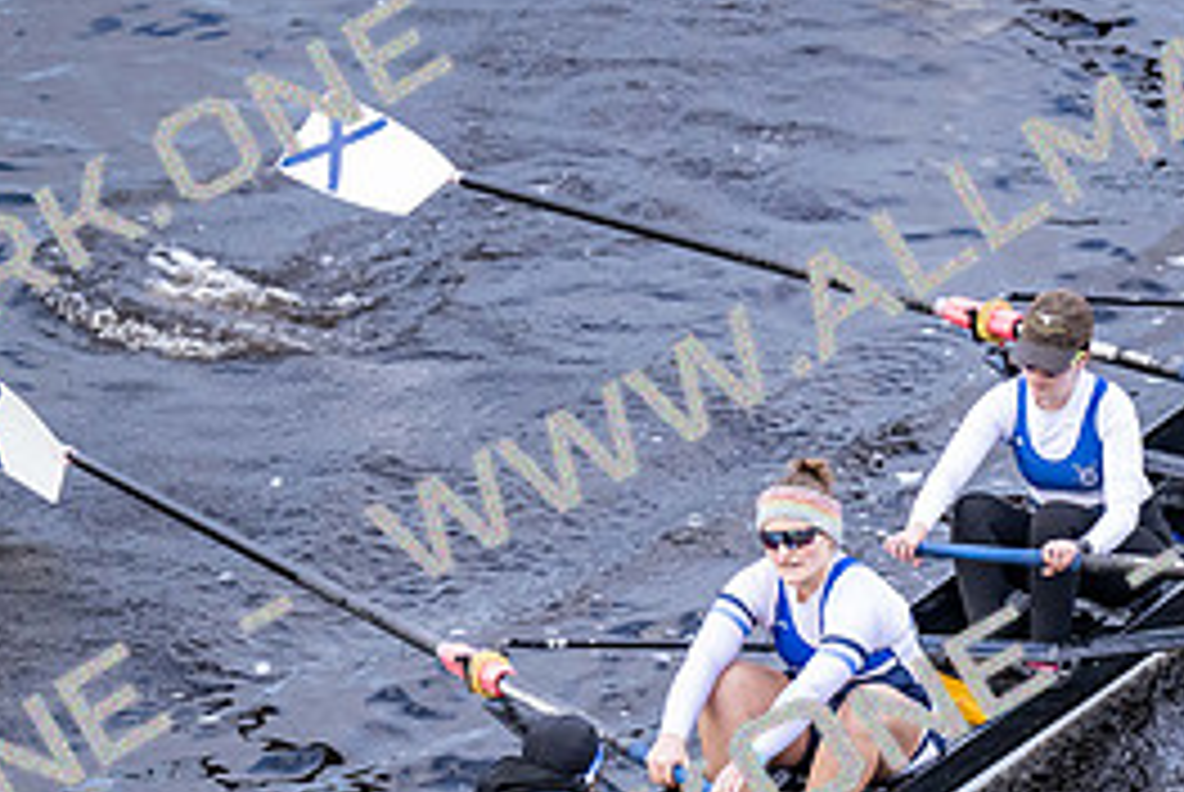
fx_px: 14520
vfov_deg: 3.1
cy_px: 592
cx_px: 923
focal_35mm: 441
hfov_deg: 4.7
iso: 1800
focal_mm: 200
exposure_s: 1/2000
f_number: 2.8
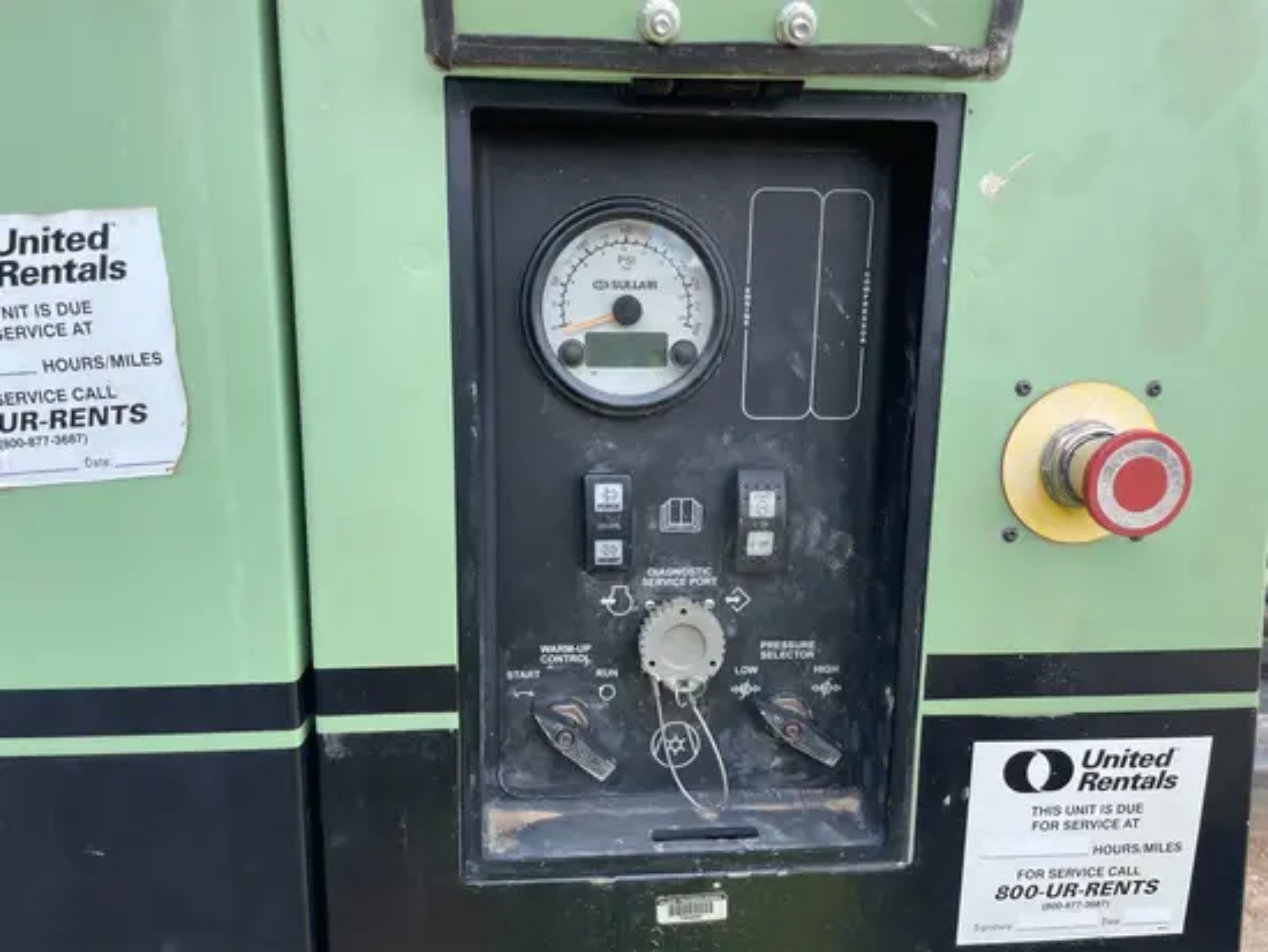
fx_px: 953
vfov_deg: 53.1
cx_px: 634
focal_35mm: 26
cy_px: 476
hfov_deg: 67.3
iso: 32
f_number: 1.6
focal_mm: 4.2
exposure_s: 1/643
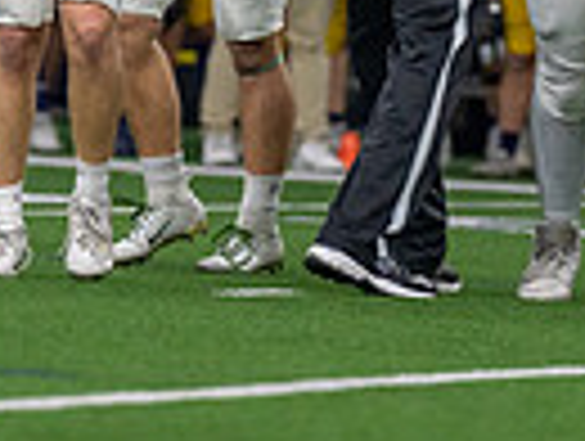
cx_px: 230
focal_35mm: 918
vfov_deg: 1.6
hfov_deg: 2.2
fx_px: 15543
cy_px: -328
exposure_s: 1/1000
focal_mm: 200
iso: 2000
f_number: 2.8
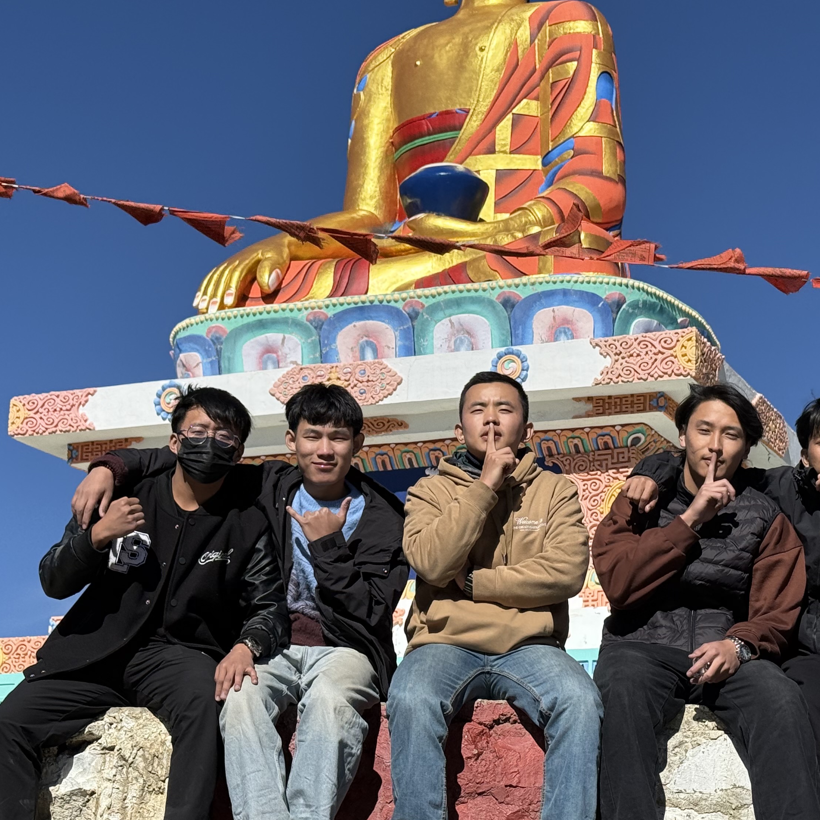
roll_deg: -0.8
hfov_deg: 22.5
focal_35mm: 77
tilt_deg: +15.7
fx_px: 2064
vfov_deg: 22.5
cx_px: 467
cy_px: 402
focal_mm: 6.76
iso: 80
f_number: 1.78
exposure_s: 1/7874
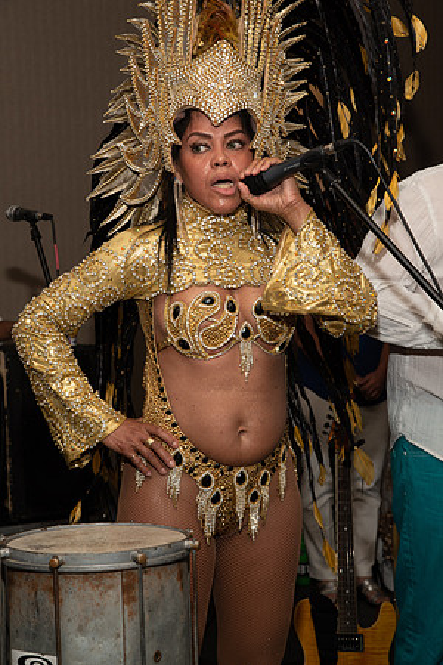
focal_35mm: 75
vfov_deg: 27.0
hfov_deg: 18.2
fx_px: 1384
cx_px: 222
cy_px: 332
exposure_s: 1/125
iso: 400
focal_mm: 75
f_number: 11
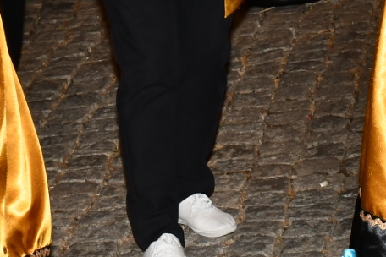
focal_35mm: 215
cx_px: 210
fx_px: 2305
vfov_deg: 6.2
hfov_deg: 9.6
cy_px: -246
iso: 200
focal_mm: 34
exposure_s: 1/60
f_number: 5.6
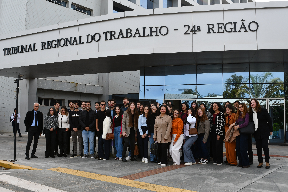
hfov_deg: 53.1
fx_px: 288
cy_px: 96
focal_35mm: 36
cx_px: 144
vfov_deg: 36.9
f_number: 7.1
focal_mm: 24
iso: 200
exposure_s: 1/250
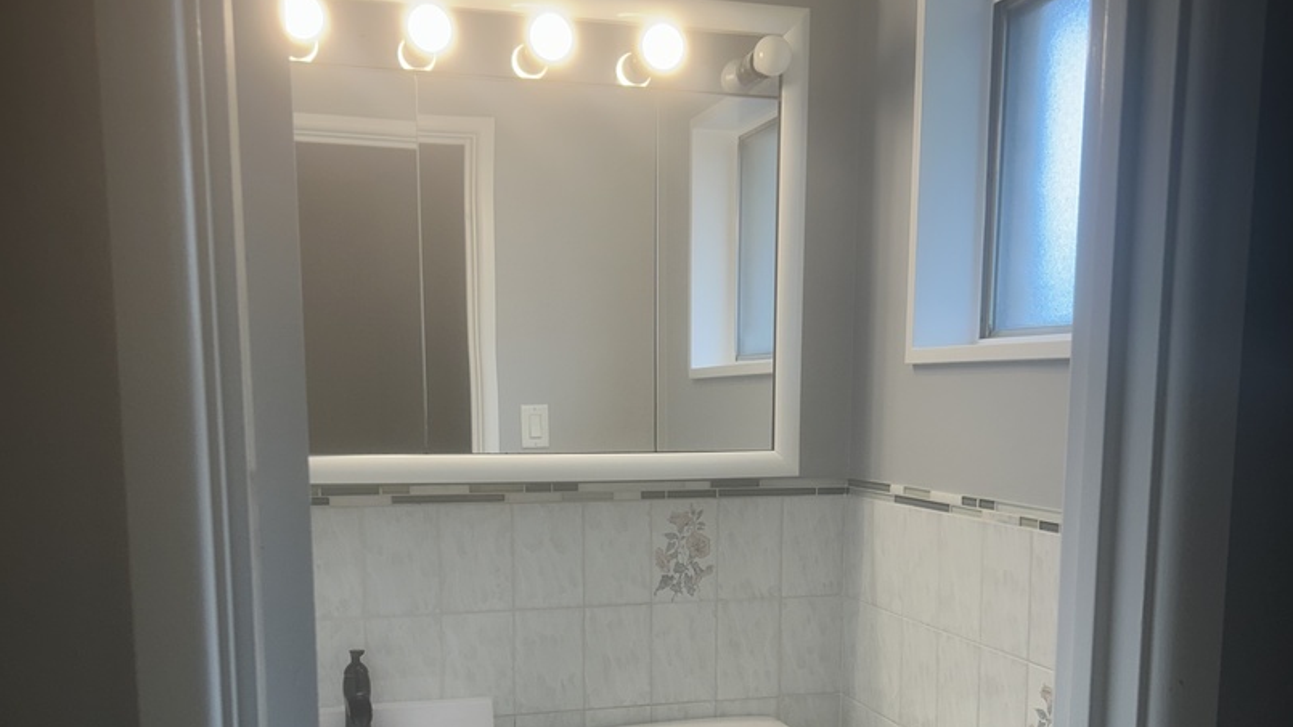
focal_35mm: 38
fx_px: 1303
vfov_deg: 30.3
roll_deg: +0.2
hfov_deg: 52.8
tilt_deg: -8.7
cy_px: 602
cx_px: 647
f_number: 1.5
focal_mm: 5.7
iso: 32
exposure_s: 1/128
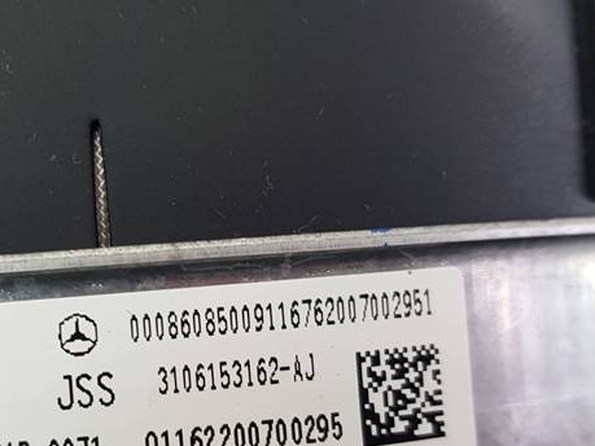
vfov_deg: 25.1
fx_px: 997
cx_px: 157
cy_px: 289
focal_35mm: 58
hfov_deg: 32.7
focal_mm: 4.2
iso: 50
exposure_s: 1/100
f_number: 1.7
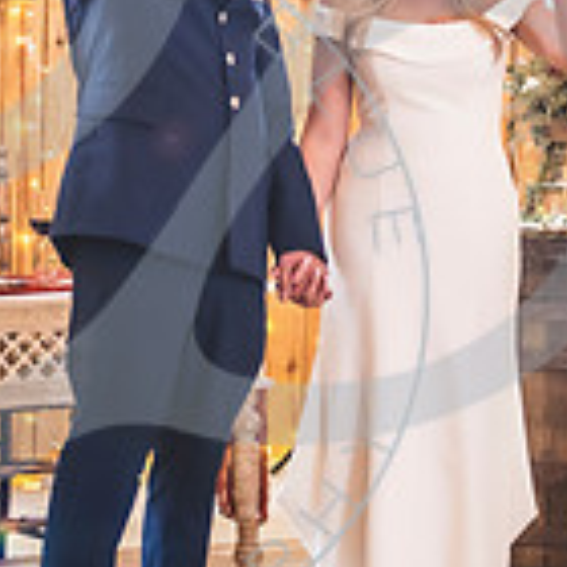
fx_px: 2780
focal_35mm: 150
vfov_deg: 11.5
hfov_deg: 11.6
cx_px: 235
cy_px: -12
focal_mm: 55
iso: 500
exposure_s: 1/125
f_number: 2.8
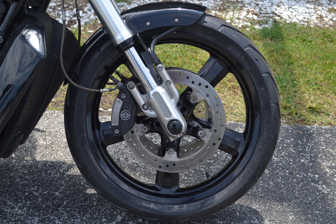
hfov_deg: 41.1
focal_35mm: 48
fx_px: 448
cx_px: 168
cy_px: 112
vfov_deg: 28.1
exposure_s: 1/320
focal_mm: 32
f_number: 4.8
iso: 100
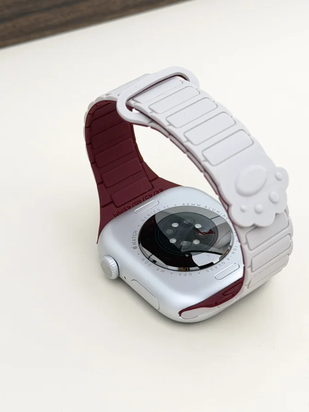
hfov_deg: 18.4
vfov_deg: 24.4
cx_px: 178
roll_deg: +1.6
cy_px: 216
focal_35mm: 80
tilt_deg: -42.1
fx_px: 952
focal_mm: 6.76
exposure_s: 1/50
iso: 80
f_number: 1.78
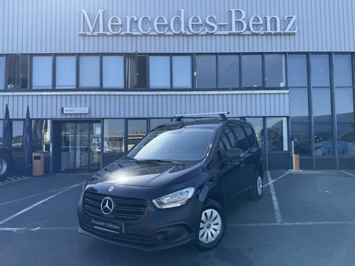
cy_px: 133
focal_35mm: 24
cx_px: 178
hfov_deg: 71.6
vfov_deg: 56.8
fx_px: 246
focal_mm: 6.76
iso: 80
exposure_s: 1/1464
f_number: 1.78
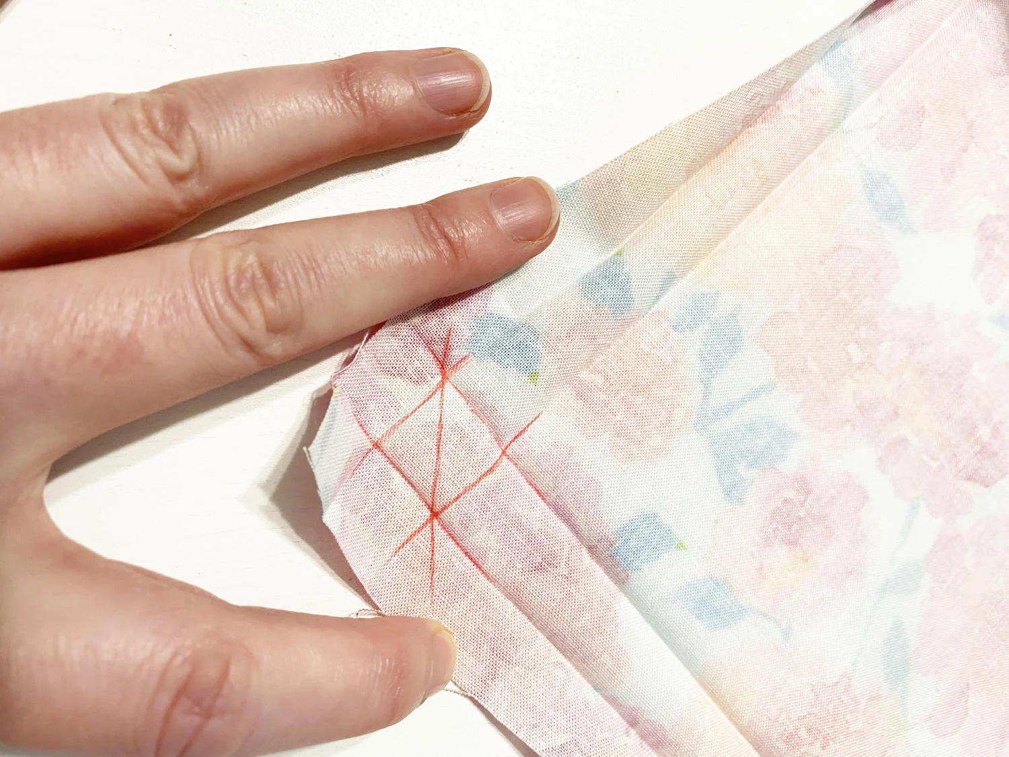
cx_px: 504
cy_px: 378
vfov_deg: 53.1
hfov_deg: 67.3
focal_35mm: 26
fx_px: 758
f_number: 1.8
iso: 100
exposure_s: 1/50
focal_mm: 4.2
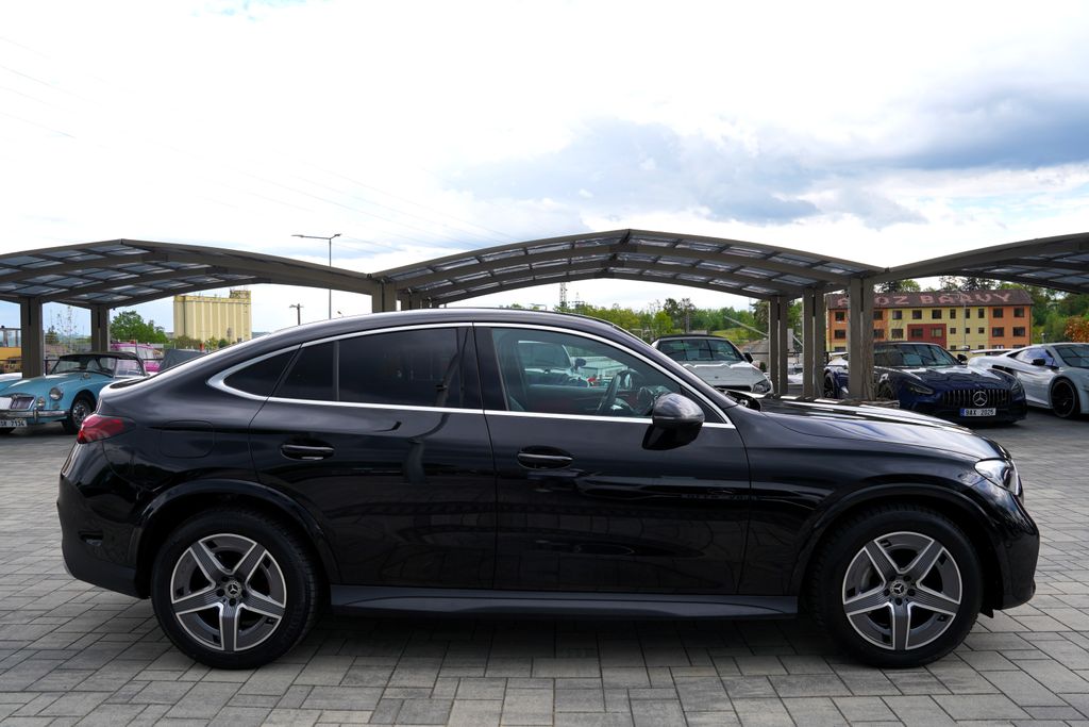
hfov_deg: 73.7
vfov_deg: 53.1
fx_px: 726
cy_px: 364
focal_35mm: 24
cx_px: 544
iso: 100
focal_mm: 24
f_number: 6.3
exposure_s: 1/160
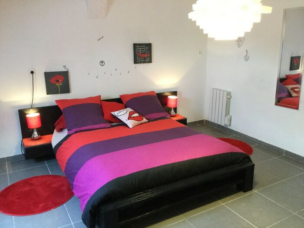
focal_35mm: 31
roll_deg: -0.6
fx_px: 272
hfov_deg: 58.4
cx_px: 152
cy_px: 114
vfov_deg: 45.4
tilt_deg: -15.9
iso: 250
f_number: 2.4
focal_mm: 3.3
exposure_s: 1/25
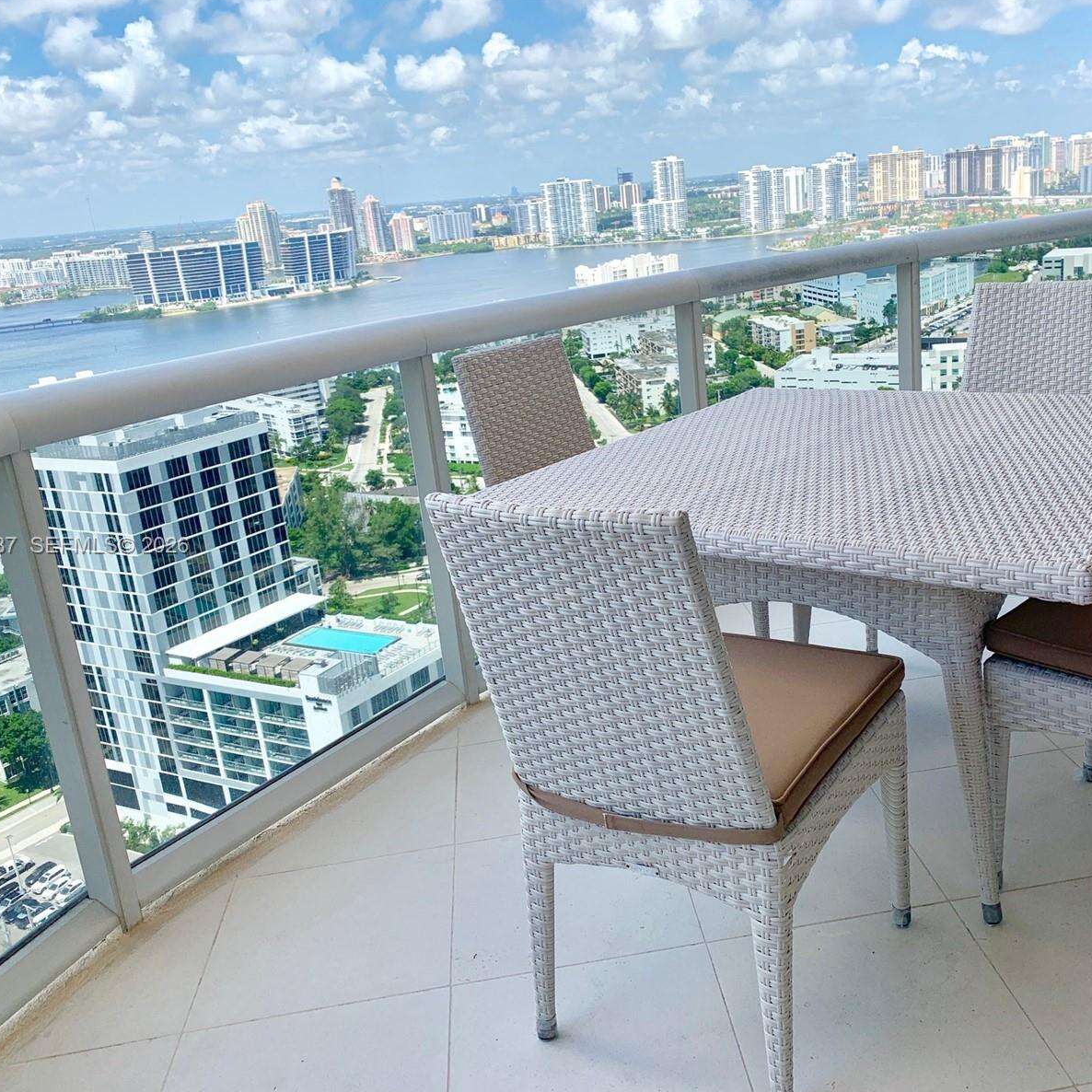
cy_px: 547
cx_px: 639
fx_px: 1106
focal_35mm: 31
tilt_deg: -16.1
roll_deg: +5.2
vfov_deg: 52.5
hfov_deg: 52.3
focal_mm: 4.25
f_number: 1.8
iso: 25
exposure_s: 1/1190
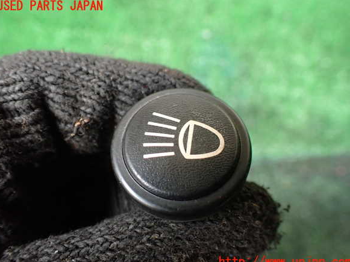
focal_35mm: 31
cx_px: 174
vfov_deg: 45.4
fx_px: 313
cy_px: 134
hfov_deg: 58.4
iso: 640
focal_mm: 5.4
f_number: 2.3
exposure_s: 1/125
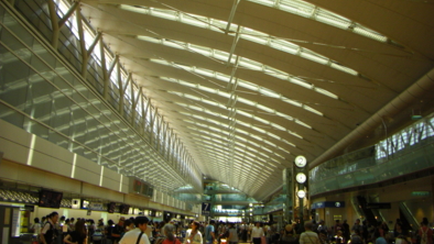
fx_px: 484
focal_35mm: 42
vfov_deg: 28.3
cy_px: 93
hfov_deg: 48.3
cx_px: 217
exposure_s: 1/100
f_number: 3.4
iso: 100
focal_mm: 6.3
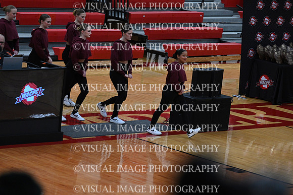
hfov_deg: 11.7
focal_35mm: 175
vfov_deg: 7.9
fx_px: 1425
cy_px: 98
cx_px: 146
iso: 4000
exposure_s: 1/400
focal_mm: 175
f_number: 4
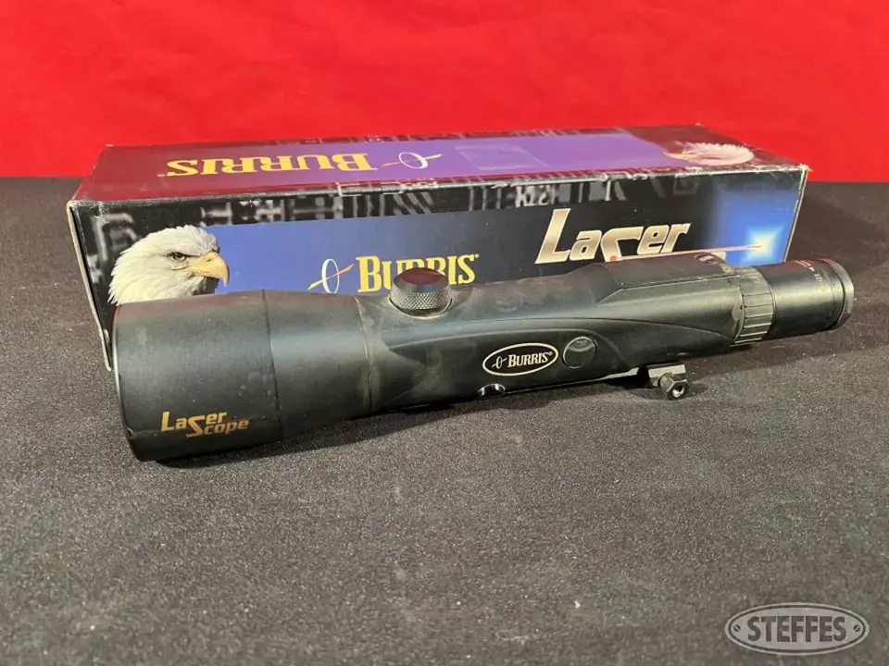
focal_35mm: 26
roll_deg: -1.5
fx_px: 668
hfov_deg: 67.3
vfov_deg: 53.1
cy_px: 333
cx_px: 444
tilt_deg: -30.7
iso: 80
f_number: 1.5
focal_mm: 5.7
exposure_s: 1/60
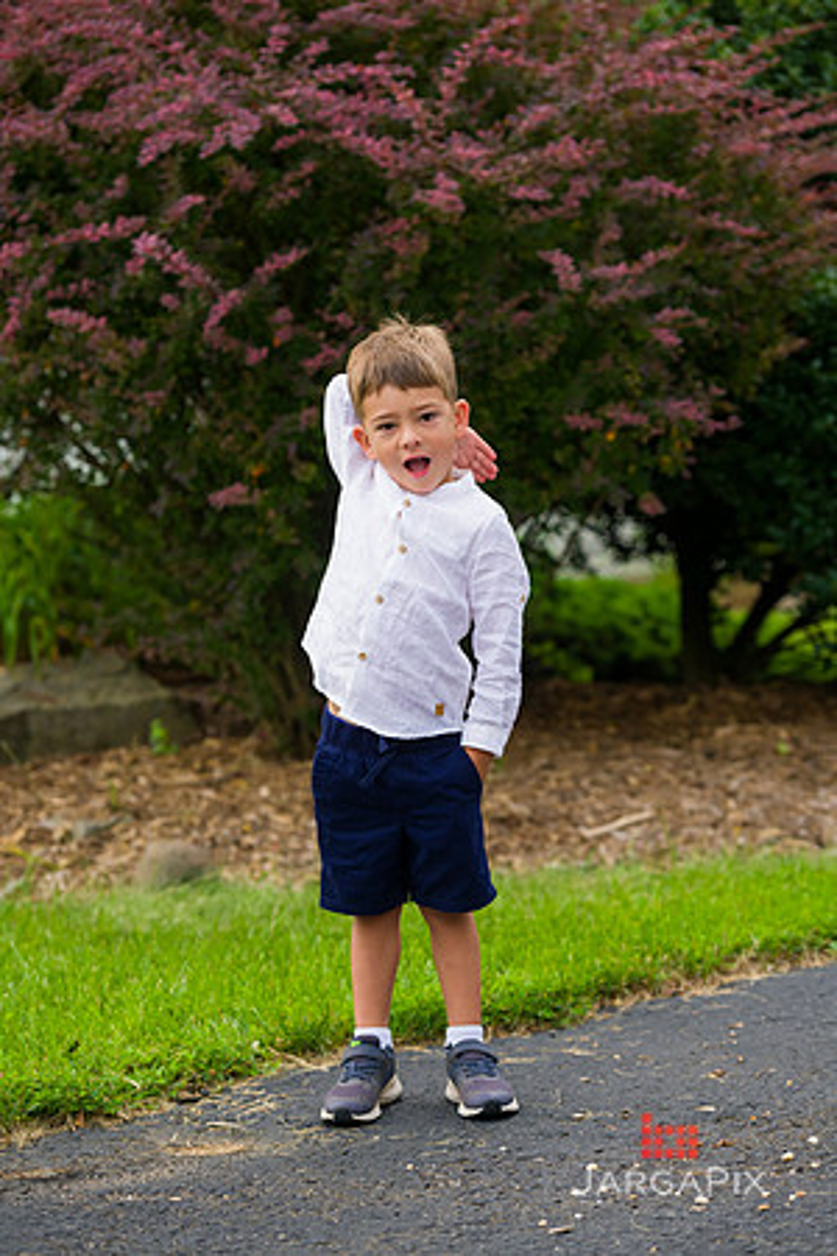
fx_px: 4045
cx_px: 418
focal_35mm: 116
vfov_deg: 17.6
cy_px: 628
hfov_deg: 11.8
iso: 200
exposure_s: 1/640
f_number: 4
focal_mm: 116
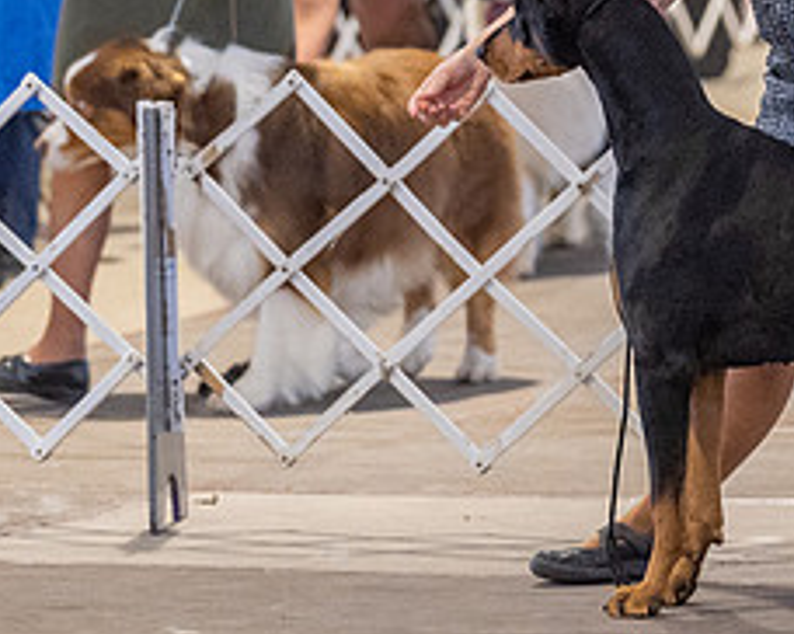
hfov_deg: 4.4
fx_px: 10307
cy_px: -3
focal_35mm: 439
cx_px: 632
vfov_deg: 3.5
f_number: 3.5
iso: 6400
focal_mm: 158
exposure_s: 1/320
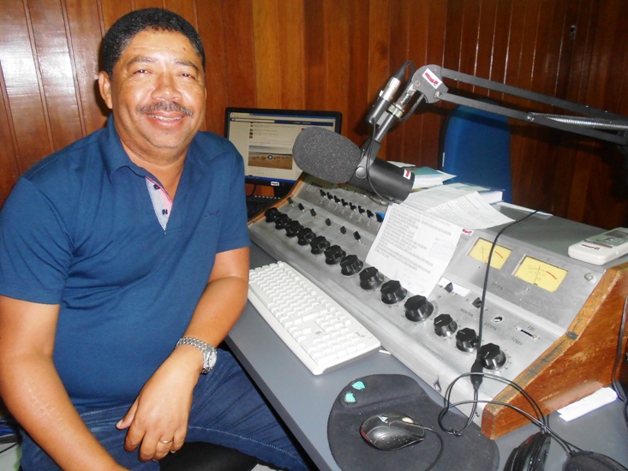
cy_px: 236
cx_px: 314
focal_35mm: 26
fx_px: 472
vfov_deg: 53.1
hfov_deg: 67.3
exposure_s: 1/25
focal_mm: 4.6
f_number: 3.2
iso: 200
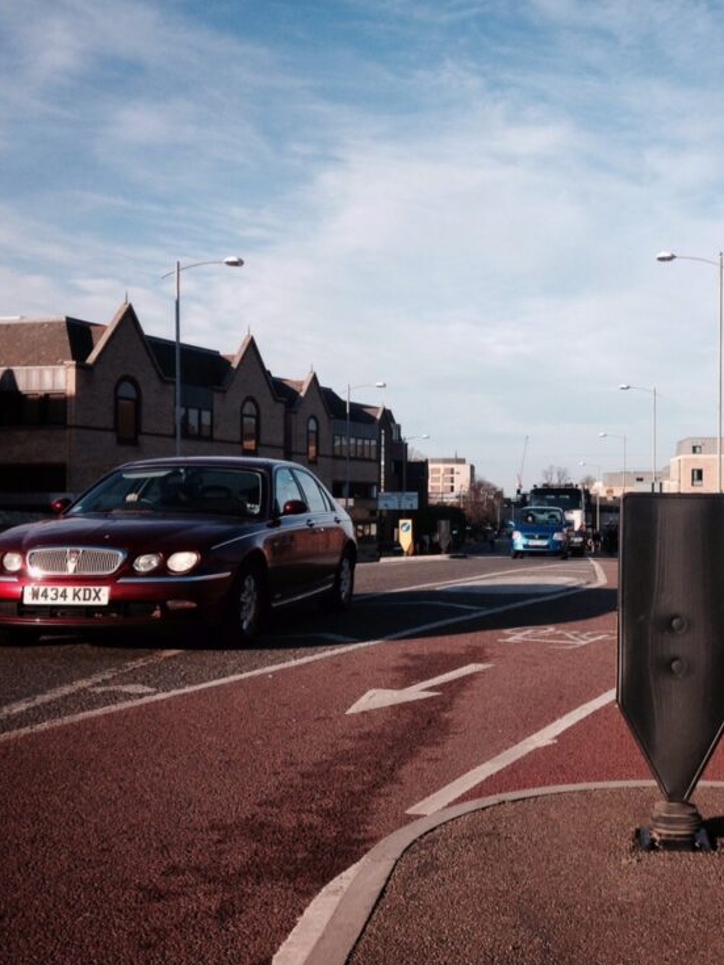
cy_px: 498
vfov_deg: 41.2
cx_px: 586
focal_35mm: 46
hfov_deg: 30.7
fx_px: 1283
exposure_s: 1/1205
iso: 50
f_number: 2.4
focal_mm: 4.12
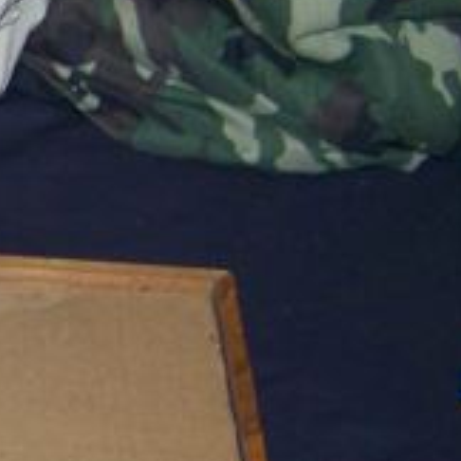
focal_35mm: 126
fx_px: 1898
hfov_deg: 12.5
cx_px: -410
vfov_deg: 13.8
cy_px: 185
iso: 200
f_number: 2.8
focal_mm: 5.85
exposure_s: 1/30
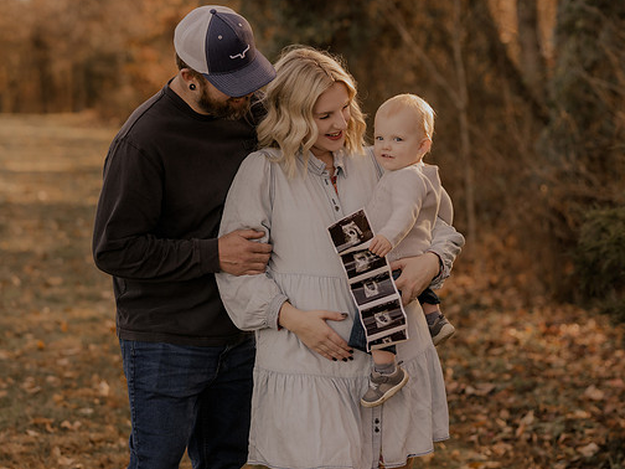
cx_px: 280
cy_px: 231
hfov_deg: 20.9
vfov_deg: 15.7
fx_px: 1697
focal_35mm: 94
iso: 200
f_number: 2.8
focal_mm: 85
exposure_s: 1/400
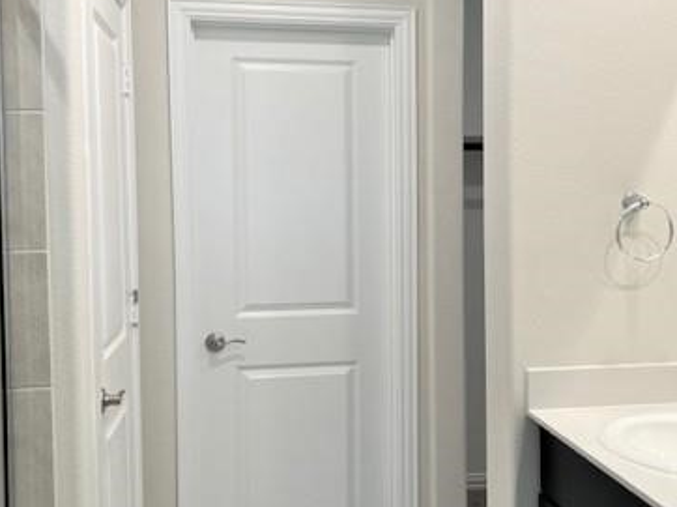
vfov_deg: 31.5
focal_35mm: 46
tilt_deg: -2.4
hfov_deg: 41.1
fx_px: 899
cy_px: 239
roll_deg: +1.5
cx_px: 410
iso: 64
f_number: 1.5
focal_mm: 5.7
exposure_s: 1/120
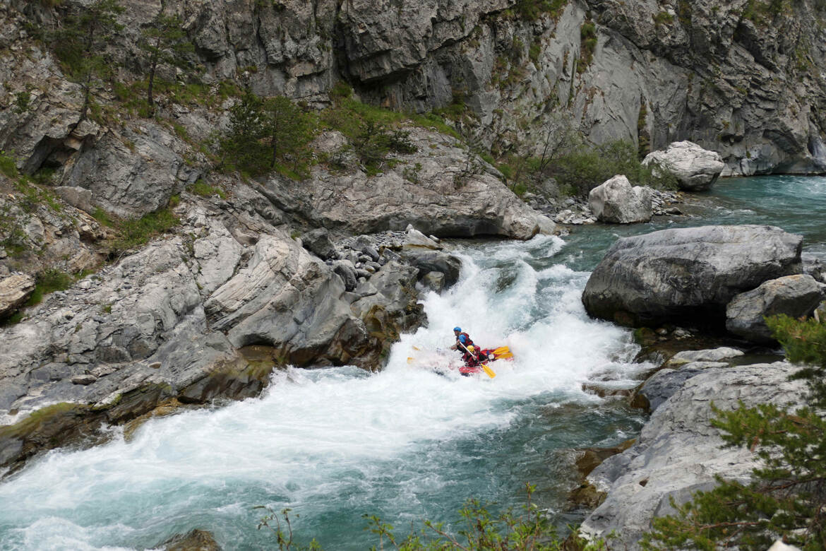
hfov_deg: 36.9
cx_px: 413
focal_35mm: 54
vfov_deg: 25.1
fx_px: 1239
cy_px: 276
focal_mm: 19.84
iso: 125
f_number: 3.4
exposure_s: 1/320
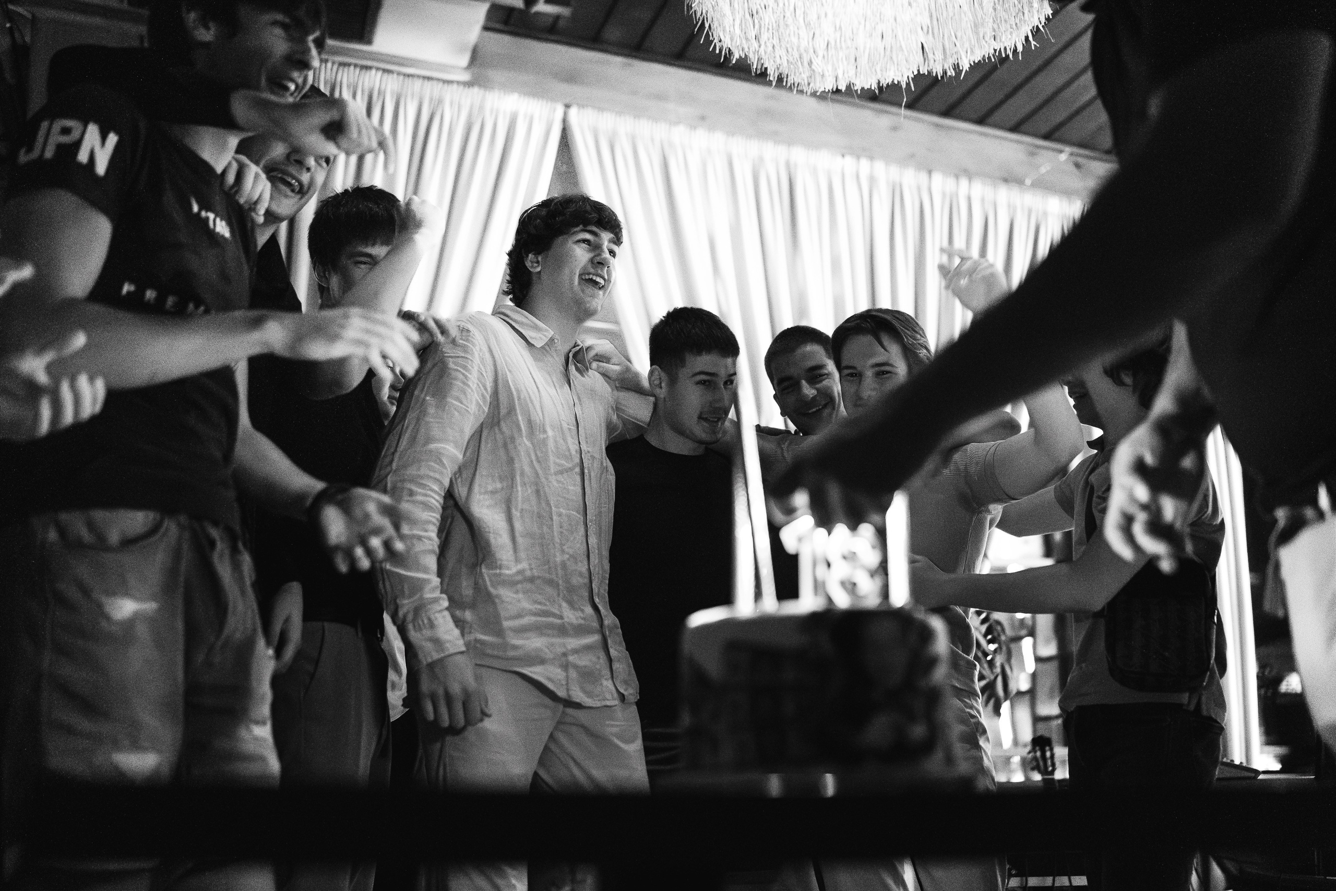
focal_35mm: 35
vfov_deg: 37.9
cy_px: 446
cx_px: 668
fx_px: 1299
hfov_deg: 54.4
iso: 20000
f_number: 1.6
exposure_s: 1/160
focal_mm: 35
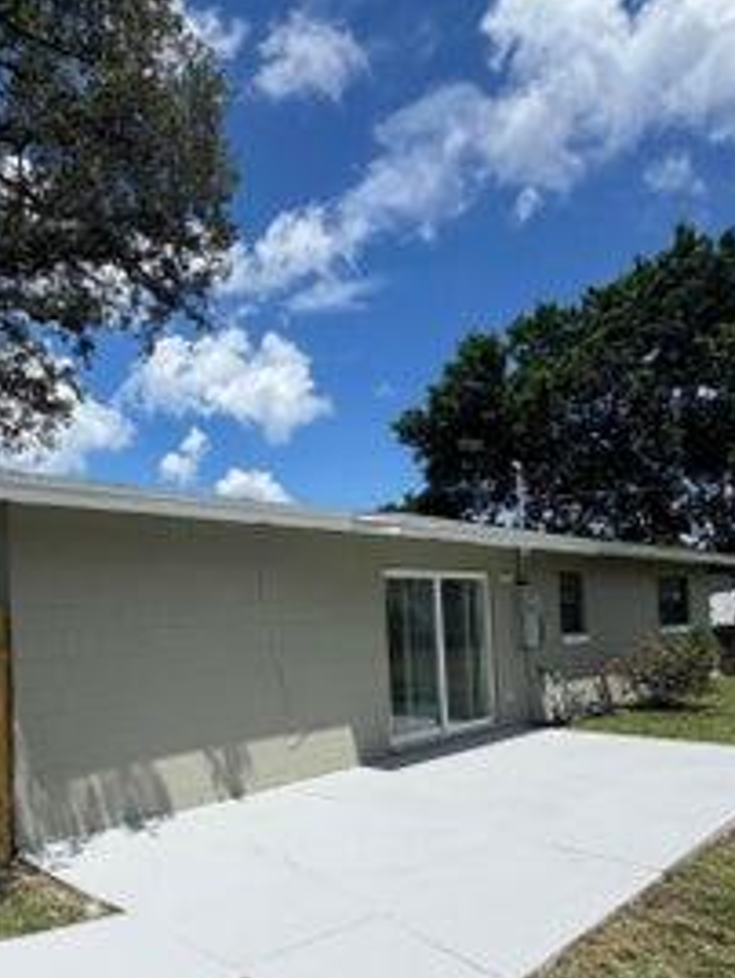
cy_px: 600
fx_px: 707
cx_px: 153
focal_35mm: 25
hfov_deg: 51.7
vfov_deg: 68.5
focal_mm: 2.22
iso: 50
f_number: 2.2
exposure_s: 1/3546
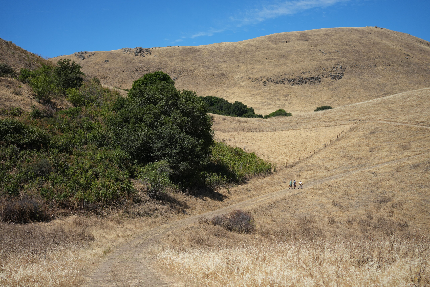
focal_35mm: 50
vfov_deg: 27.0
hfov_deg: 39.6
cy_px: 144
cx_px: 215
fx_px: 597
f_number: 4.5
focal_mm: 50
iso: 320
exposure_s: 1/2500
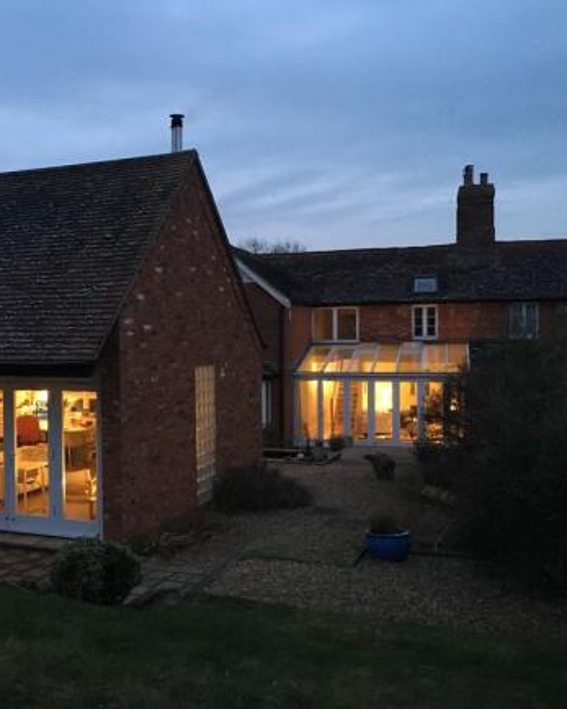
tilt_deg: -1.8
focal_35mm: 38
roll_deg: +0.0
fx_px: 797
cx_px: 166
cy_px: 354
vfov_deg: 47.9
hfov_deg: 38.5
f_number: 2.2
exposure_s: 1/17
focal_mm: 4.15
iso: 400
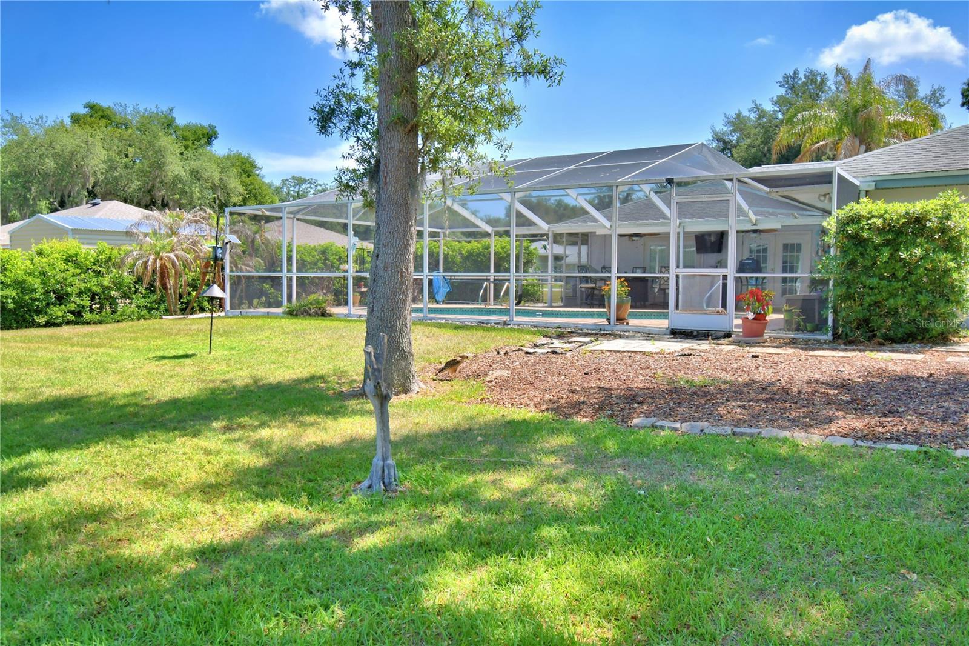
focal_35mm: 30
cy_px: 323
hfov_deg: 61.9
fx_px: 807
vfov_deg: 43.6
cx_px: 484
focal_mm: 20
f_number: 5.6
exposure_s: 1/500
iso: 125
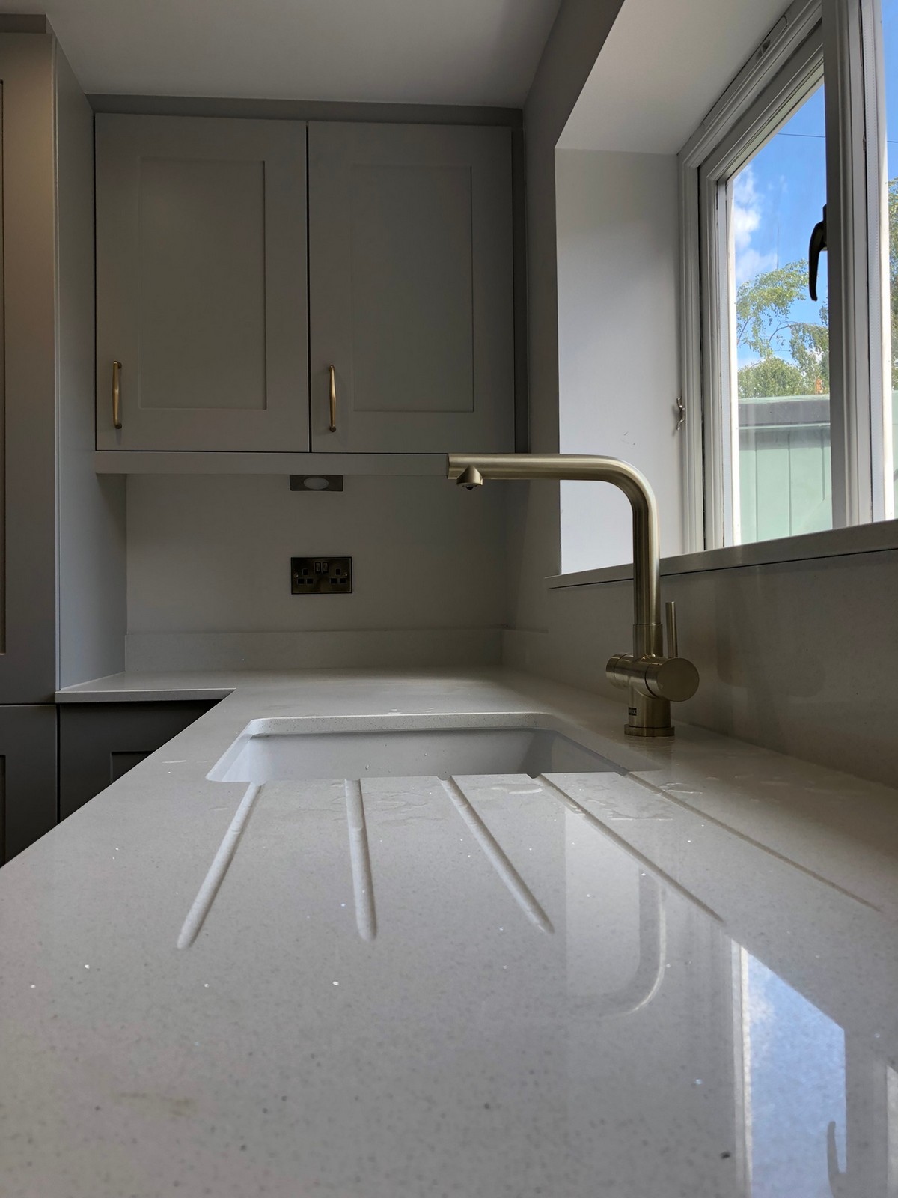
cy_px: 599
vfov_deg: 63.4
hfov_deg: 49.7
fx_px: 968
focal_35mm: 28
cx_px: 449
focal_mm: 4
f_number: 1.8
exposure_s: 1/132
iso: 20
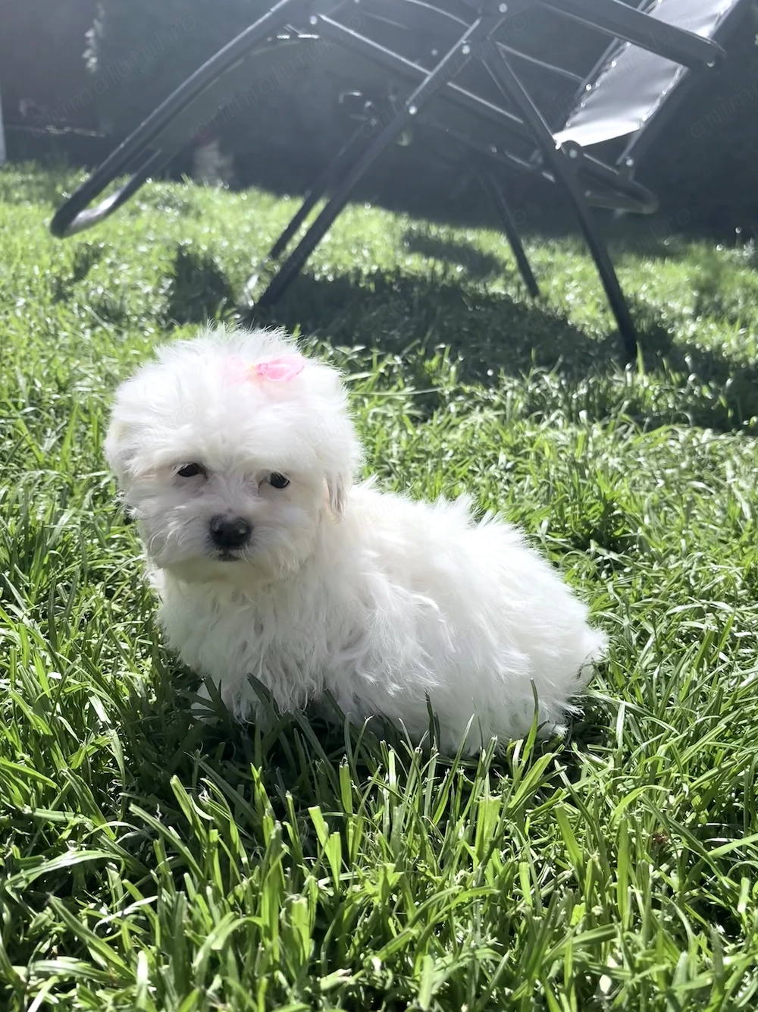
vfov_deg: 67.3
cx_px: 379
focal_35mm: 26
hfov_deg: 53.0
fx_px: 759
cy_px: 506
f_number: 1.6
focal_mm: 5.96
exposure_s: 1/2538
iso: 64
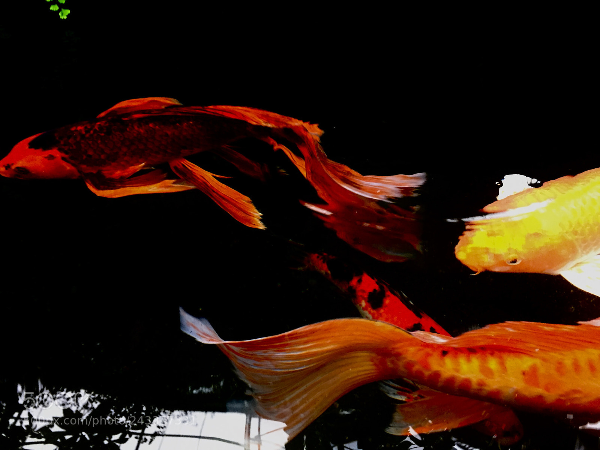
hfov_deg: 61.7
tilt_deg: -40.5
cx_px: 300
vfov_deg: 48.2
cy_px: 225
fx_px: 503
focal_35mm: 29
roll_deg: +3.6
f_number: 2.2
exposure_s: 1/30
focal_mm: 4.15
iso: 160
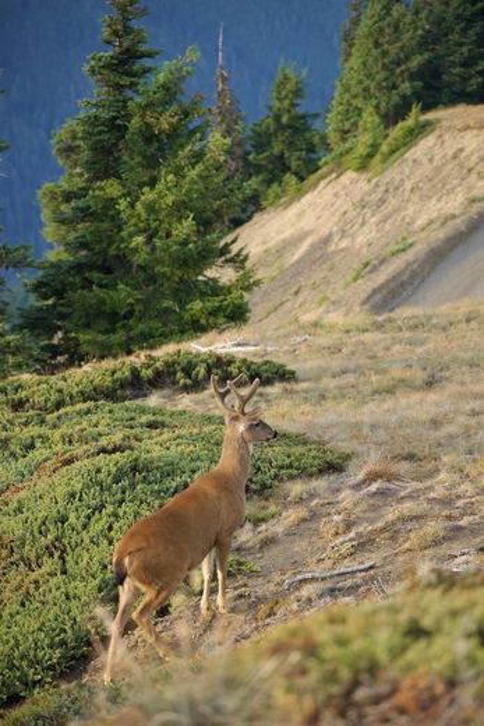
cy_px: 363
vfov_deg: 11.4
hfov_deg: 7.6
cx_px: 242
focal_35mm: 180
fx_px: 3627
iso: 1600
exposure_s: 1/1000
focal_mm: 120
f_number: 5
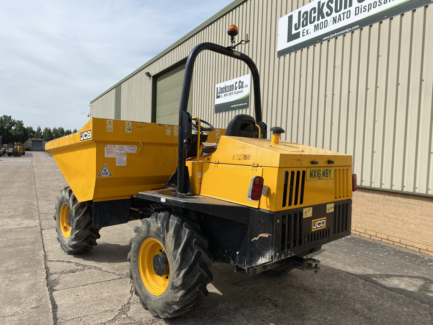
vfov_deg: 53.1
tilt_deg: -0.6
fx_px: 325
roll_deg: -1.9
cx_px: 216
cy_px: 162
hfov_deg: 67.3
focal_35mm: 26
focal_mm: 4.25
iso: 32
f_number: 1.8
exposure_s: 1/3984
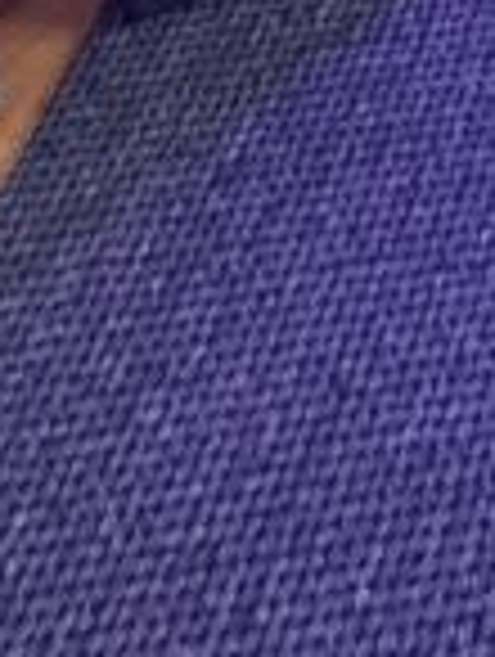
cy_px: -1494
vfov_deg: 10.4
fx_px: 1863
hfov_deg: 11.3
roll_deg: +0.0
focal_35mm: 98
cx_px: 1341
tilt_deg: -10.1
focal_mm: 2.22
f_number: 2.2
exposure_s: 1/73
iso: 320
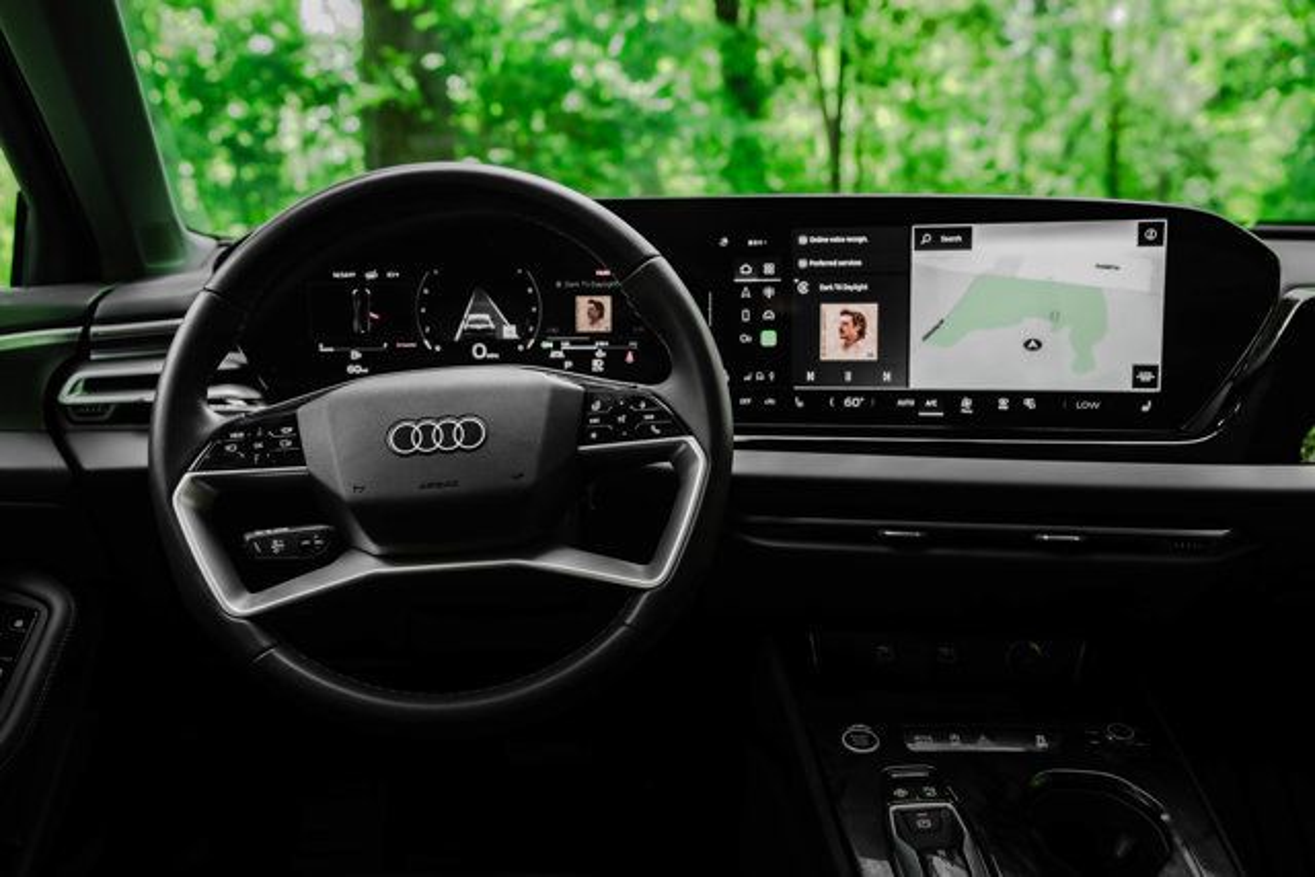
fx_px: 1326
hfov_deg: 52.7
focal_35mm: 36
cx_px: 607
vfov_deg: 36.6
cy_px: 443
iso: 640
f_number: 4
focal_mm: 32
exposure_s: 1/200
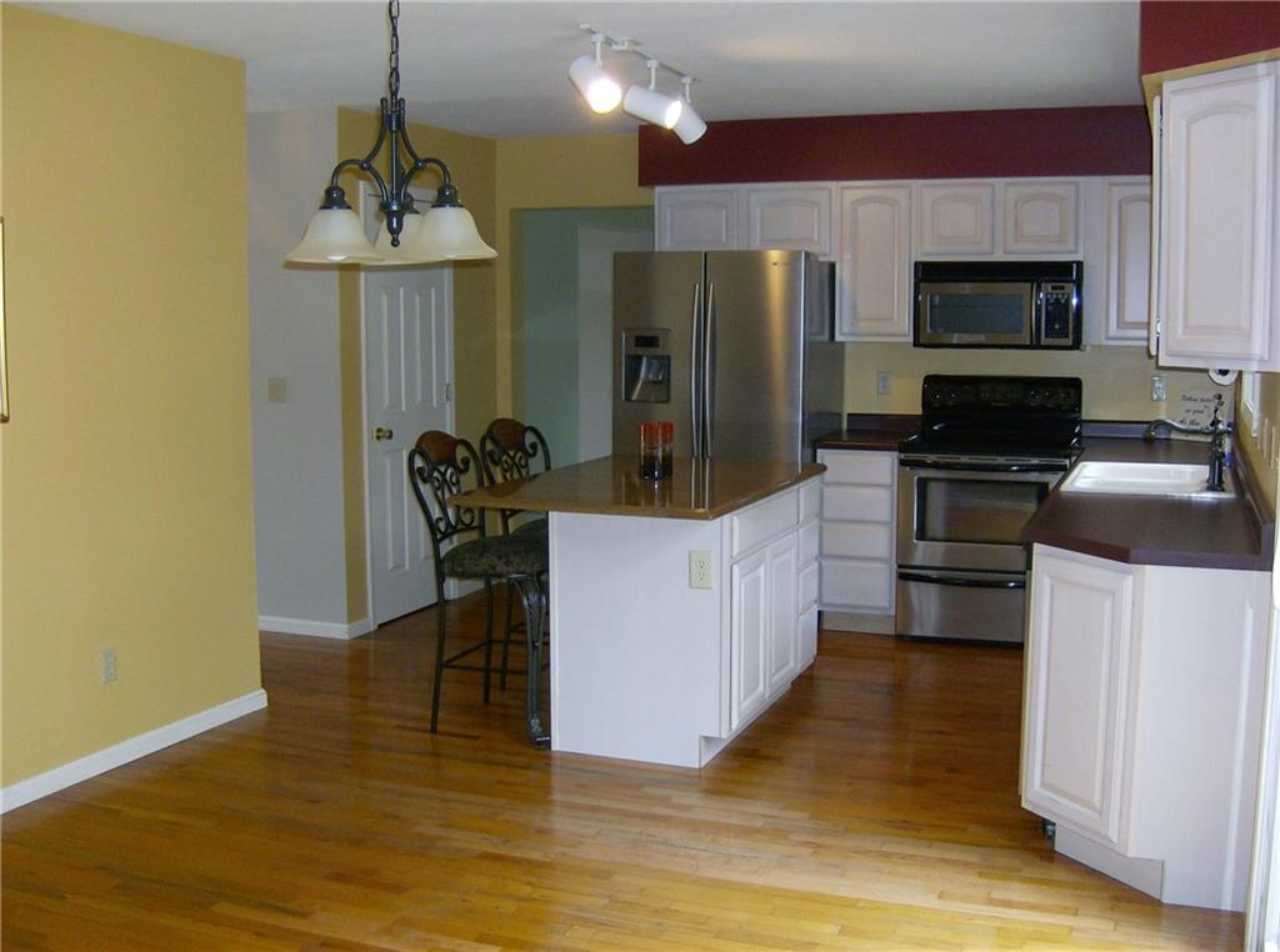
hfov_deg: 51.5
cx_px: 640
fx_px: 1327
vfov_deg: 39.5
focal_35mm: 36
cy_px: 476
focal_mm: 6
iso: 200
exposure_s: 1/60
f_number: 2.8
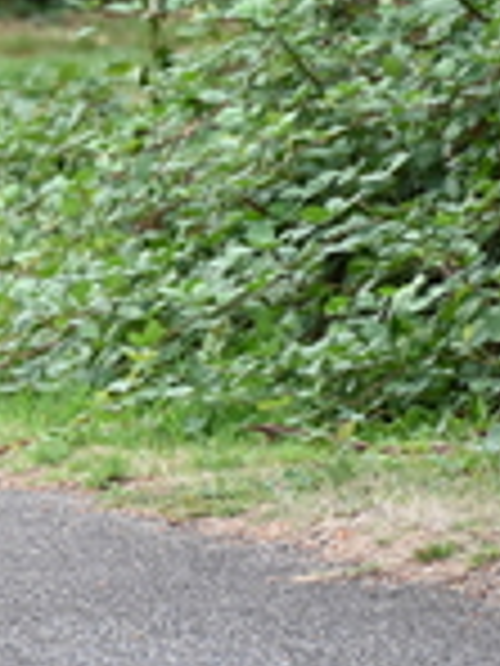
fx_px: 13770
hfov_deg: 2.1
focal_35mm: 715
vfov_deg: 2.8
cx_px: -477
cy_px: -16
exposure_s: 1/250
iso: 450
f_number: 6.3
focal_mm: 200
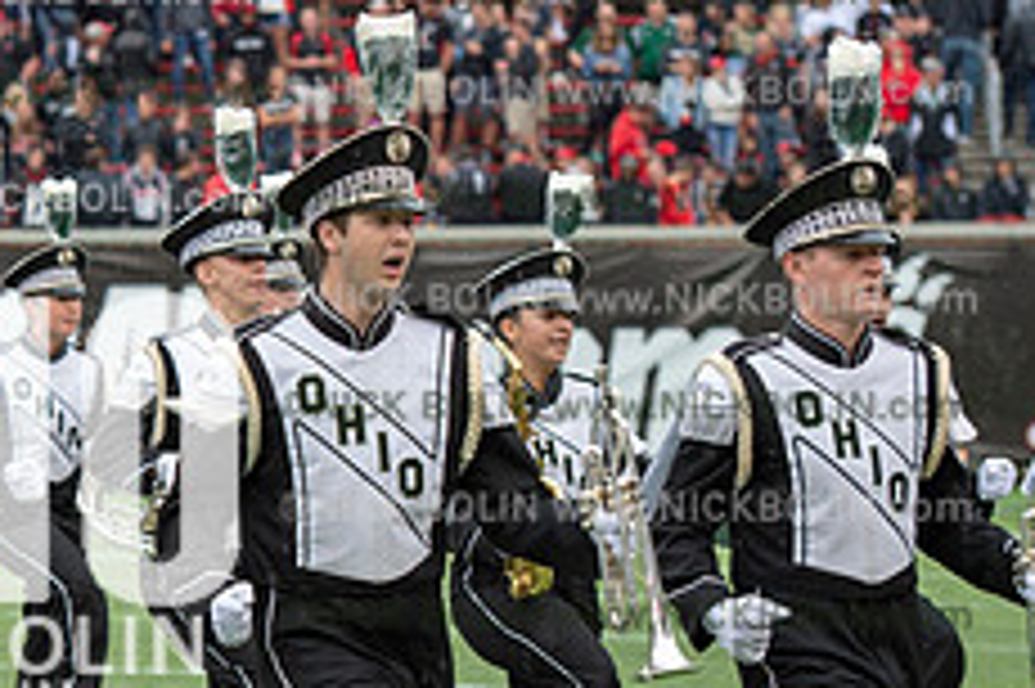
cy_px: 508
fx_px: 8101
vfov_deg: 4.9
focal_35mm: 282
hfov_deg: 7.3
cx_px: -81
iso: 400
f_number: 4
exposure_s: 1/500
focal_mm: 112
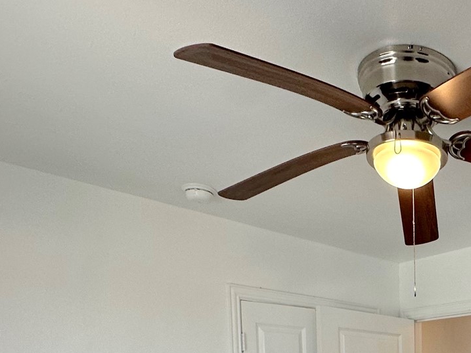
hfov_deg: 42.2
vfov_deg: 29.9
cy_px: 439
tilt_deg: -4.7
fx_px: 544
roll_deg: +0.6
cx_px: 440
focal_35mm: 40
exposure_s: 1/120
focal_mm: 2.22
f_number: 2.2
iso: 125
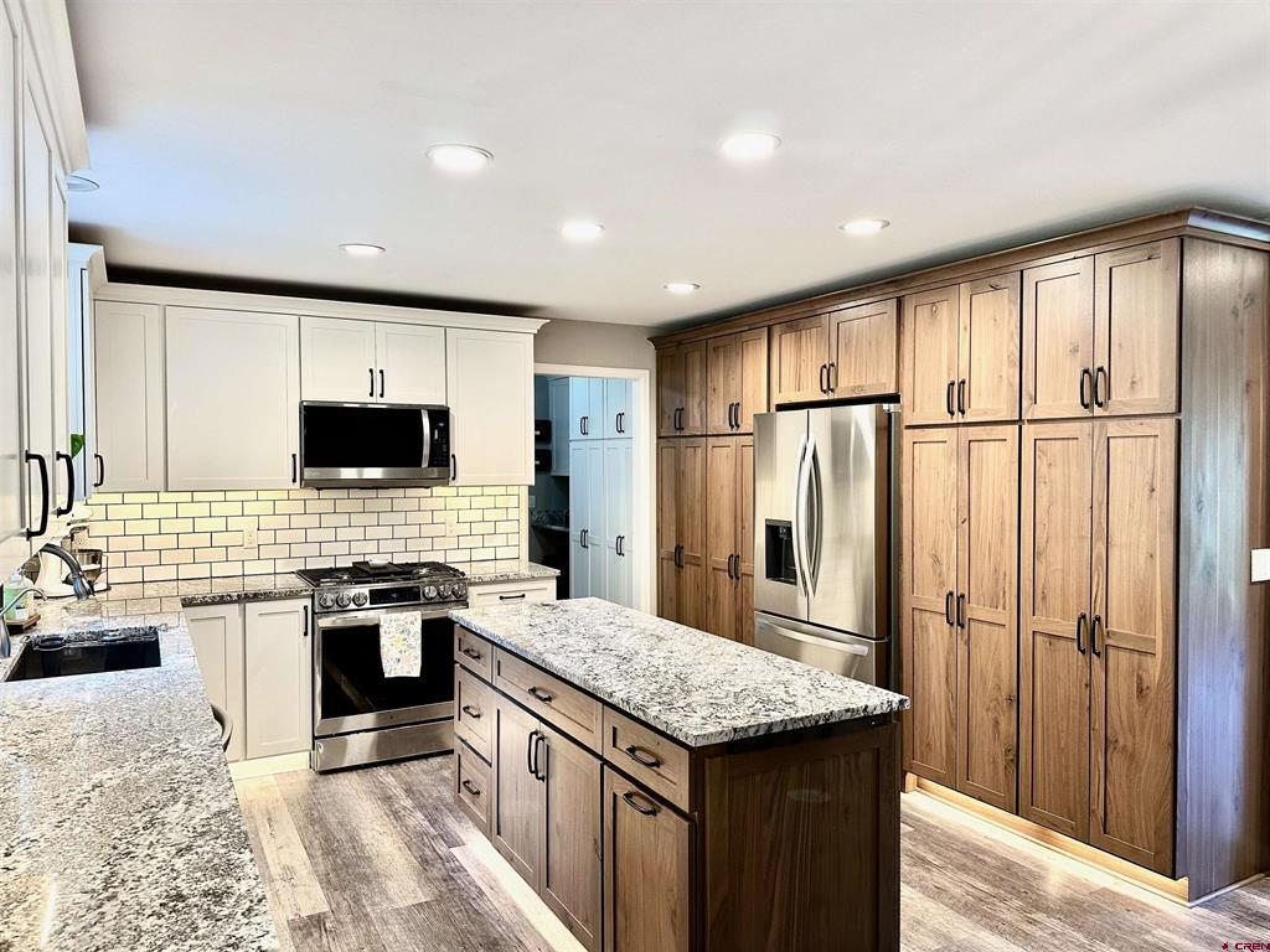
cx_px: 635
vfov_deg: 56.8
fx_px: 881
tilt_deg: -0.8
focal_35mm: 24
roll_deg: +0.0
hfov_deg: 71.6
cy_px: 476
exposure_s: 1/60
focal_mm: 6.86
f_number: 1.78
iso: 125
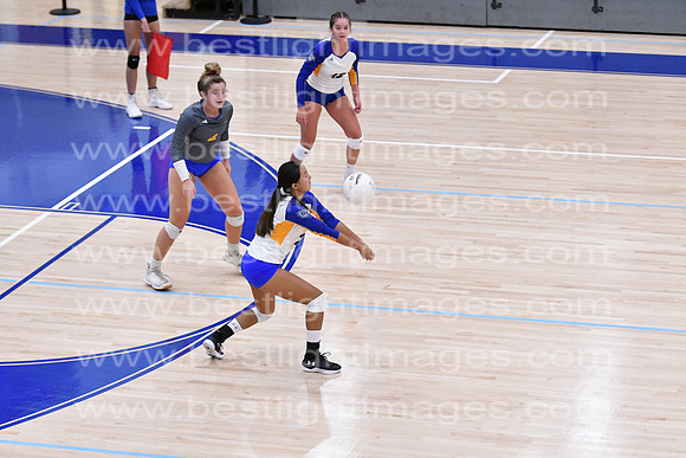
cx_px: 343
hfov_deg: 15.2
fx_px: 2573
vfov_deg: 10.2
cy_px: 229
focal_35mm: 135
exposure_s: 1/1000
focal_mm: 90
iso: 6400
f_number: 3.2
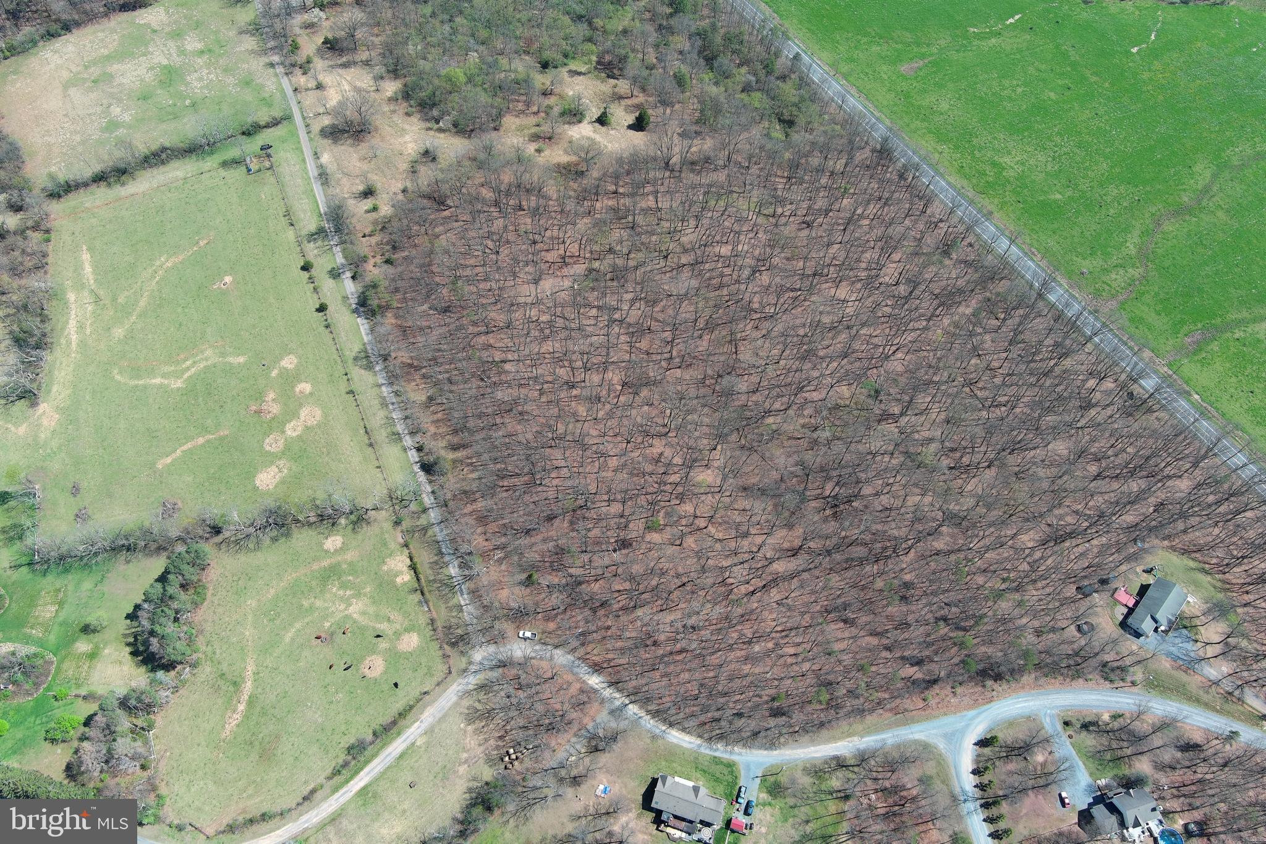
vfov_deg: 45.0
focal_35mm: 29
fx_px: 1020
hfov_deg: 63.7
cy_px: 422
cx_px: 633
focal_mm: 10.57
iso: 100
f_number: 2.8
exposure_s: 1/624
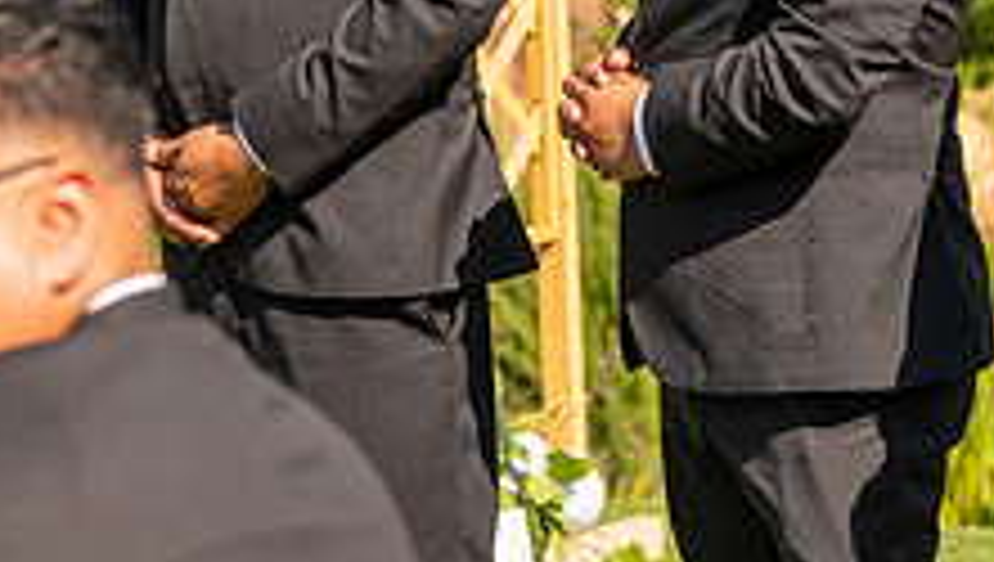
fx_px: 5938
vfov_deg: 5.4
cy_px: -182
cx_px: 571
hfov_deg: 9.6
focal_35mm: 225
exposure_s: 1/1600
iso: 200
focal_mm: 82
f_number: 4.5
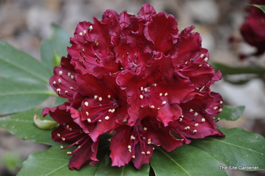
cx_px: 132
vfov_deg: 10.7
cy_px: 88
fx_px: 938
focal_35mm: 128
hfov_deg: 16.1
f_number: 5.6
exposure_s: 1/125
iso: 400
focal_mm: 85
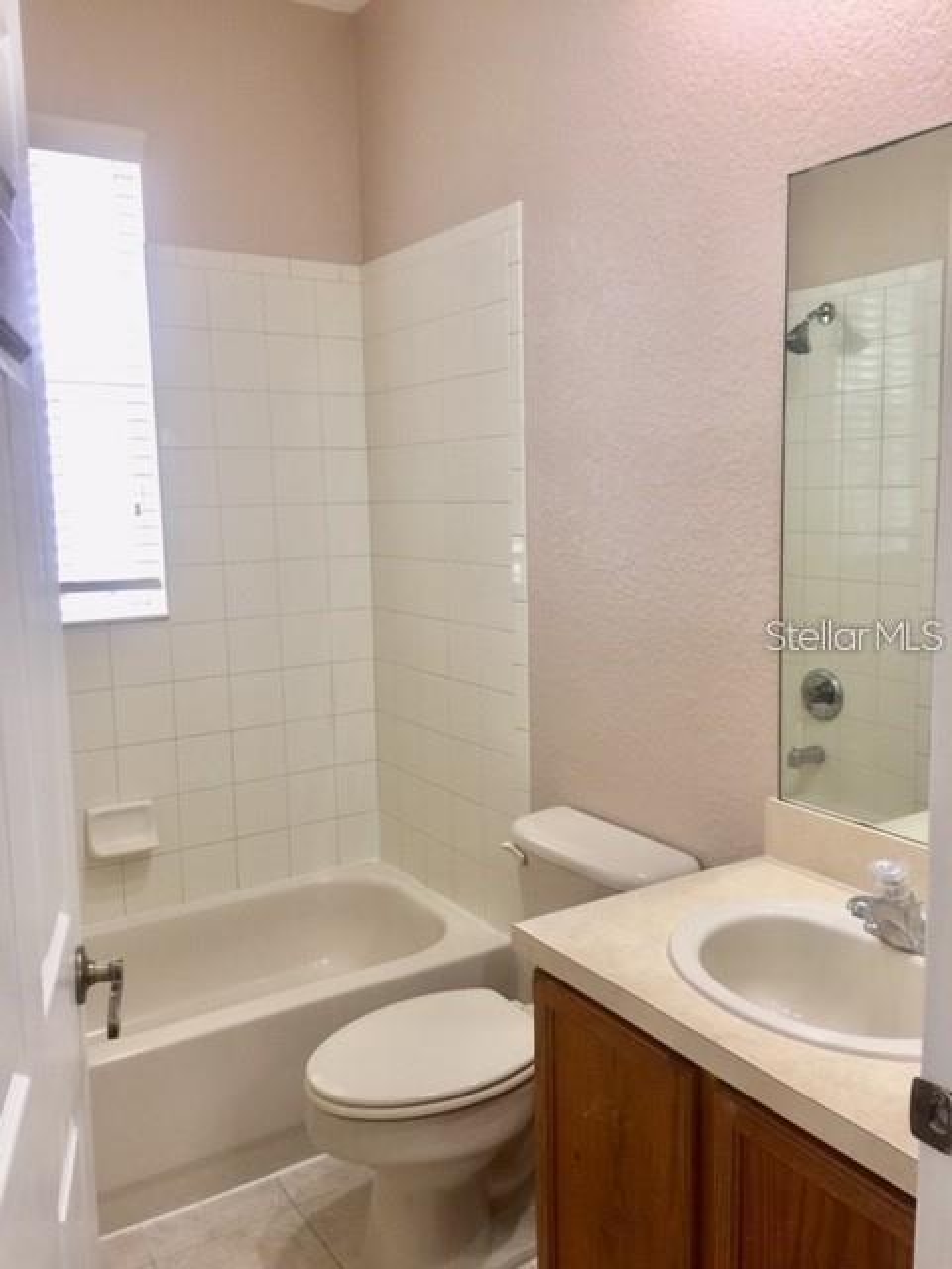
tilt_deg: -4.8
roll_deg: +1.0
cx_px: 476
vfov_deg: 61.7
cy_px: 634
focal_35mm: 29
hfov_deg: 48.2
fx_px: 1063
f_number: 2.2
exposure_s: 1/30
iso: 40
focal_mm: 4.15
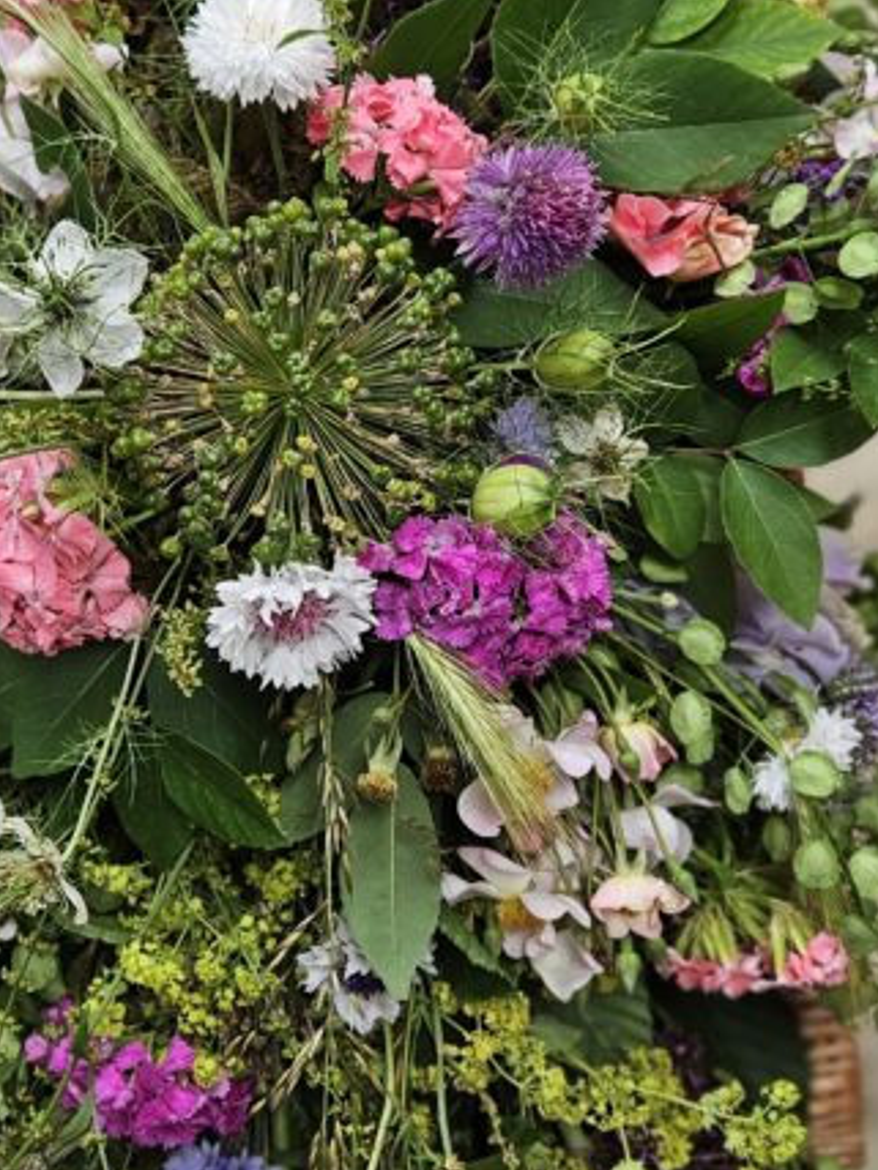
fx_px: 1860
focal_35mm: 55
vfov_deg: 34.9
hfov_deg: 26.6
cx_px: 413
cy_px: 544
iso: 40
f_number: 1.8
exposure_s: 1/100
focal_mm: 5.4
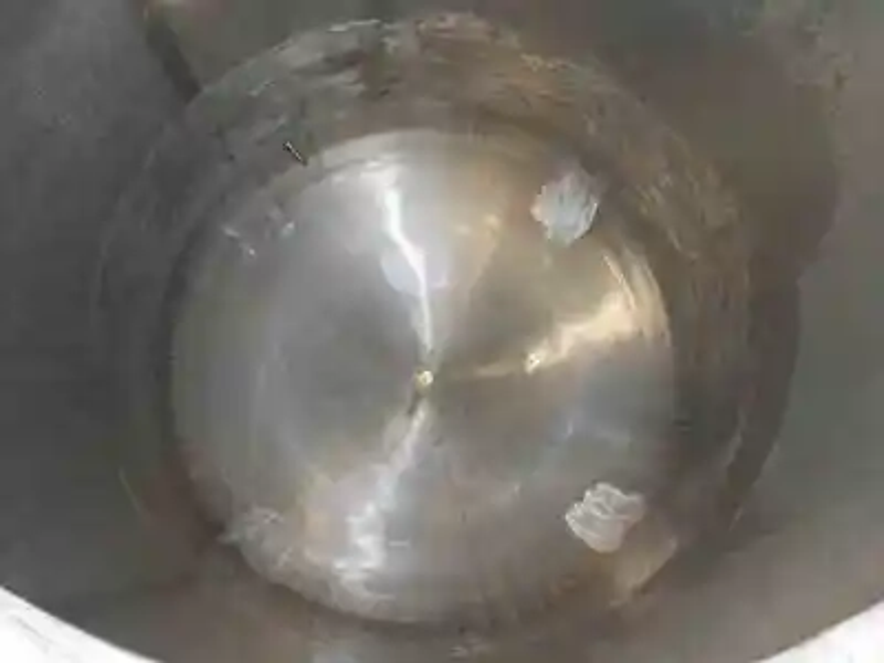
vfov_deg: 41.8
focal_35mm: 34
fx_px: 868
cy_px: 332
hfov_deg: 54.0
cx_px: 442
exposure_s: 1/30
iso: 200
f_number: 3.9
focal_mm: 6
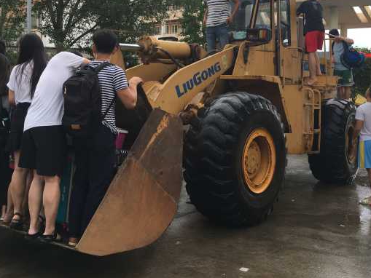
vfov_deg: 34.9
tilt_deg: +1.3
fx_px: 440
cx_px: 198
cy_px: 97
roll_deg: -1.1
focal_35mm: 41
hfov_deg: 45.7
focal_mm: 4.15
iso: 25
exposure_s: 1/295
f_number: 2.2
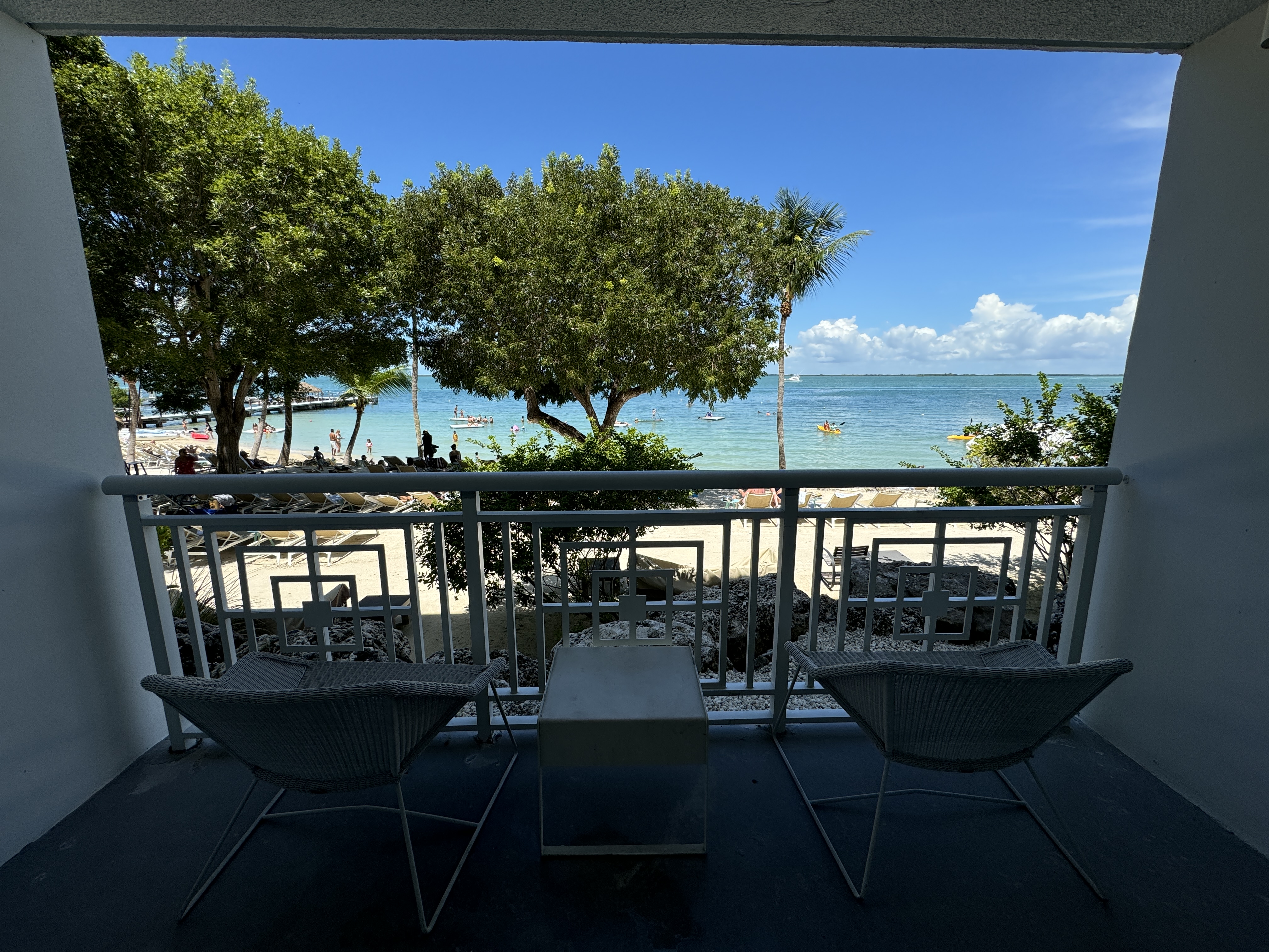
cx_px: 634
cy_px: 476
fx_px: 513
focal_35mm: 14
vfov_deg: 85.7
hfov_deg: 102.1
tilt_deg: -11.4
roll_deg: +0.7
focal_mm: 2.22
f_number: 2.2
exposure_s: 1/1600
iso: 50
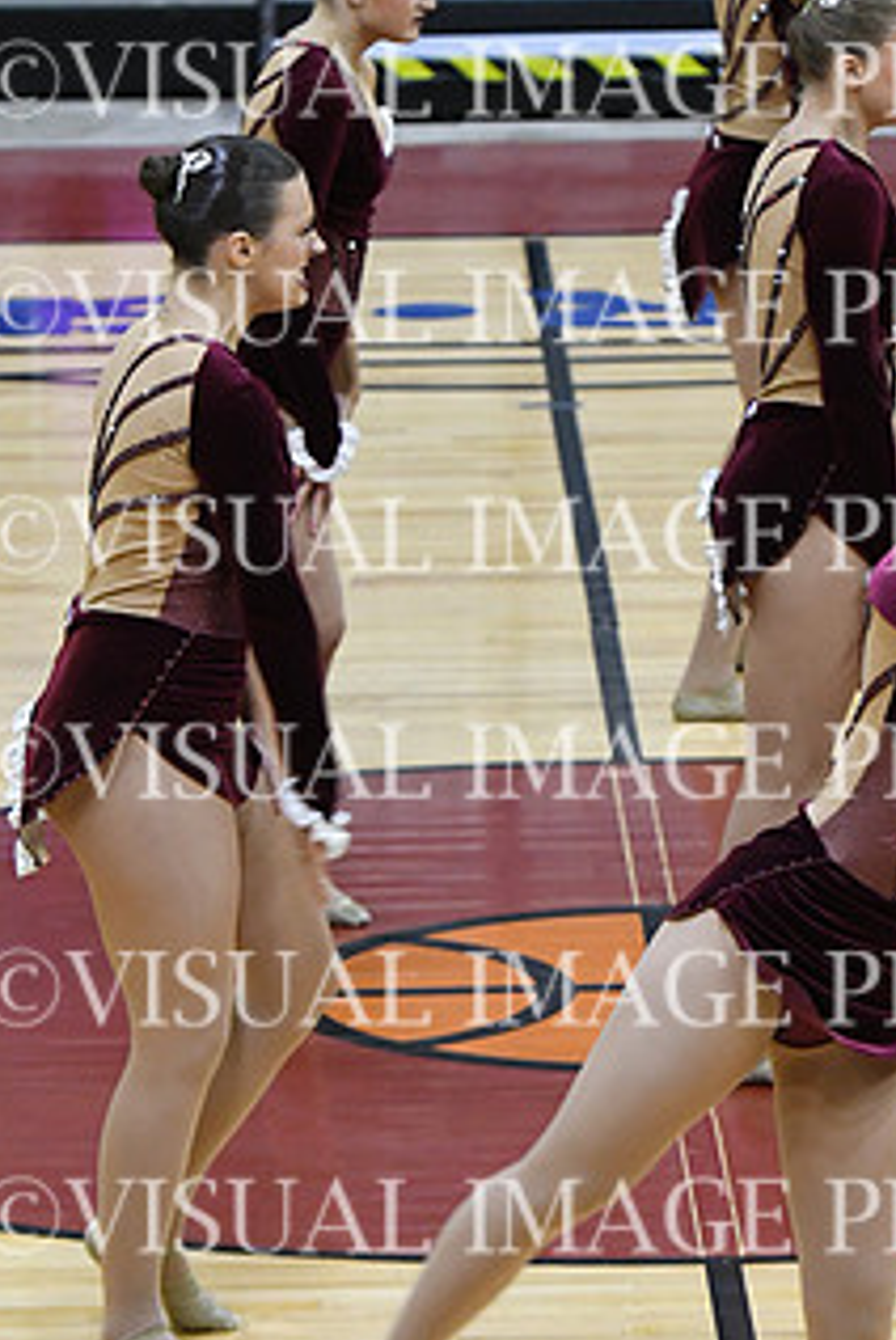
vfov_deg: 6.5
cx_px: 797
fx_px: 11845
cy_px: 875
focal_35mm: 318
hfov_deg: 4.3
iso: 4000
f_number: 3.5
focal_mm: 116
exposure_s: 1/400
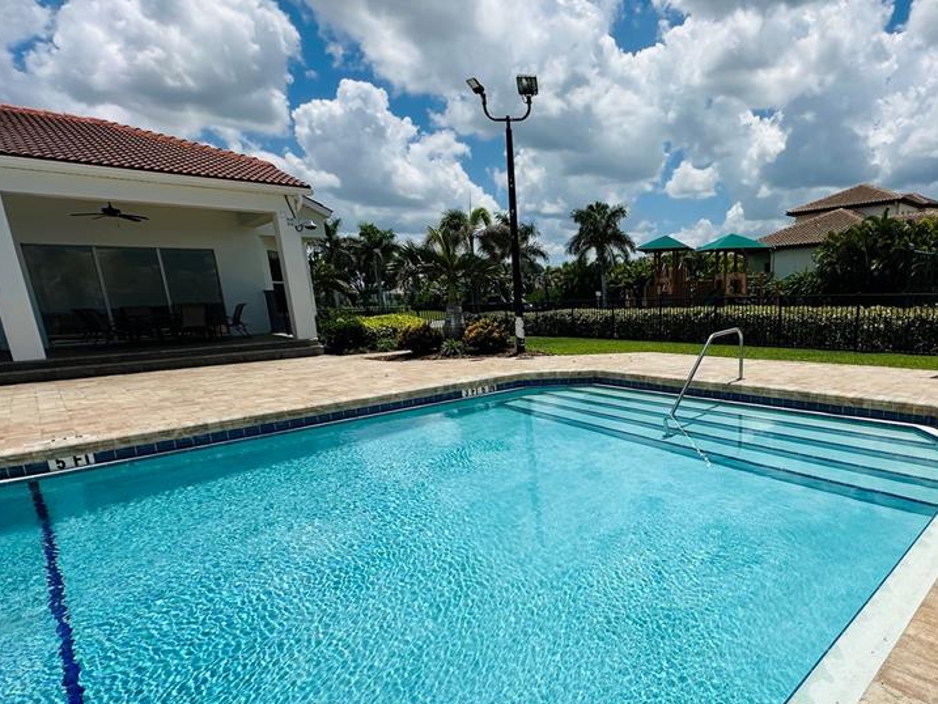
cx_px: 641
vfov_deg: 65.4
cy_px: 419
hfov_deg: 78.5
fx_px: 542
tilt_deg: -12.7
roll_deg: +2.4
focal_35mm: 20
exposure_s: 1/5051
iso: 50
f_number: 2.2
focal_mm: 2.22
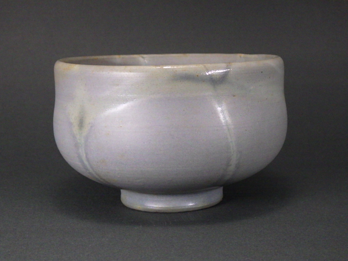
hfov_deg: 25.3
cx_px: 174
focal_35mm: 77
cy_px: 130
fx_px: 774
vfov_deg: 19.1
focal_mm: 13.7
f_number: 4.8
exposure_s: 1/20
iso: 400
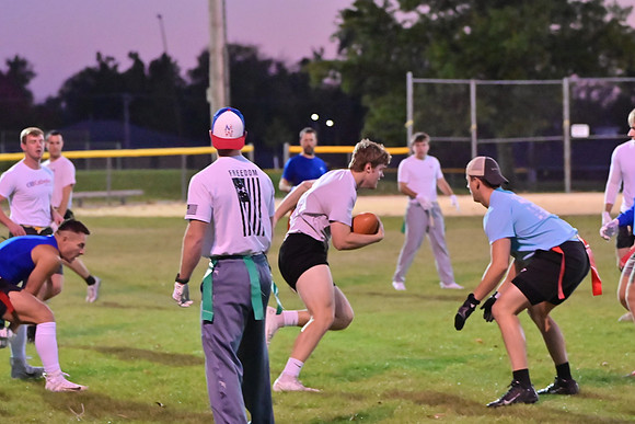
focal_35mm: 165
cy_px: 212
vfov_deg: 8.3
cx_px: 318
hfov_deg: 12.4
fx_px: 2911
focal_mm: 110
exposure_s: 1/400
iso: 6400
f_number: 4
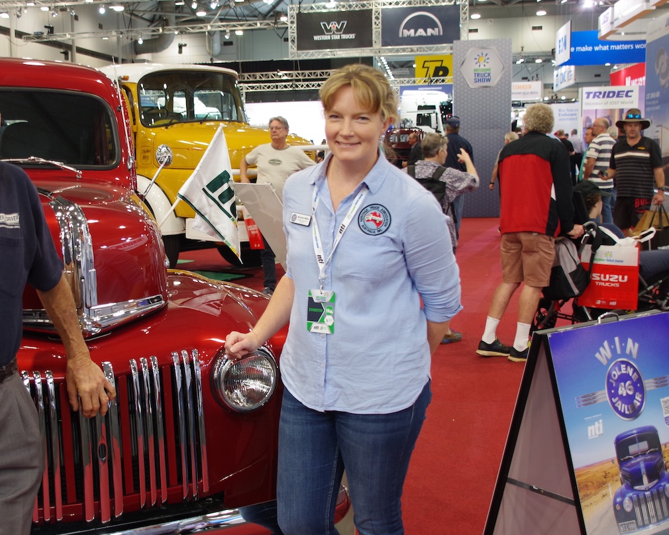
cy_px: 273
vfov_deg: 32.7
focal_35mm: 46
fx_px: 911
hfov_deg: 39.7
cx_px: 210
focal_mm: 22
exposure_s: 1/50
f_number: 4
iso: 400
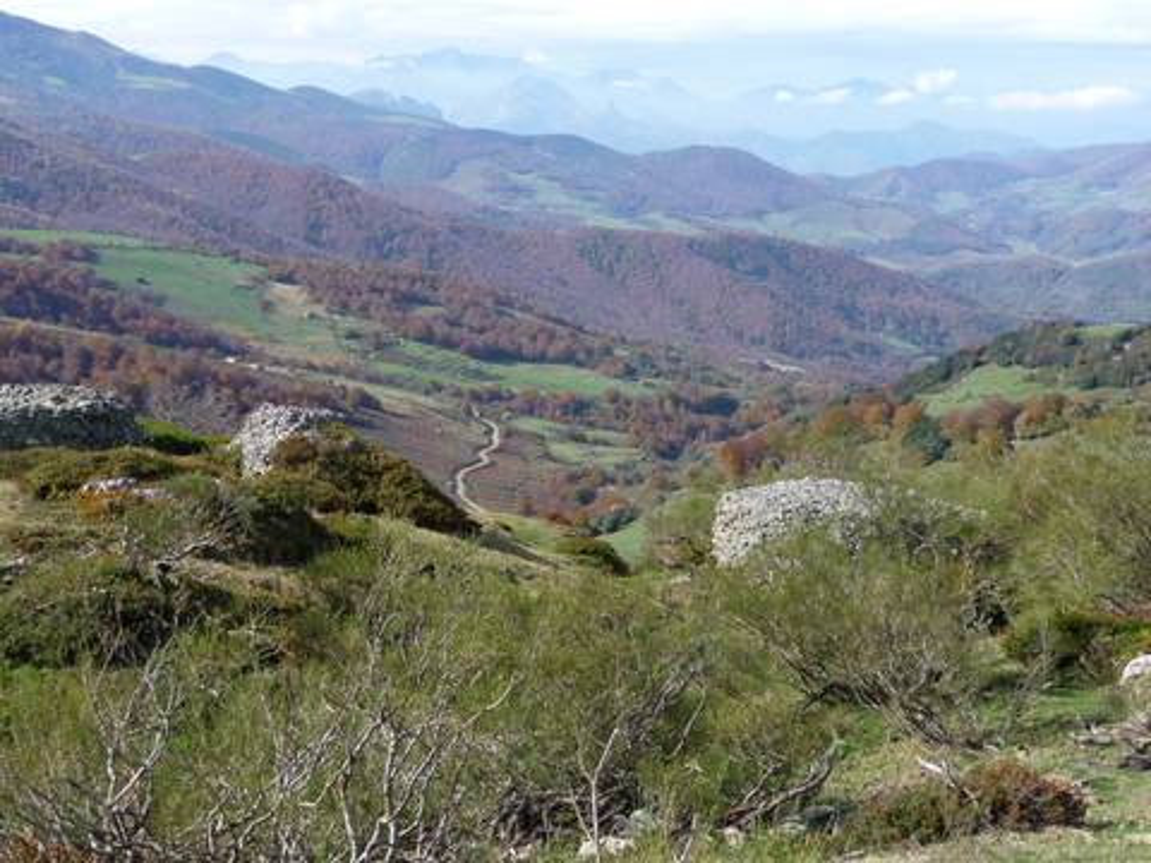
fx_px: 1829
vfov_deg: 26.6
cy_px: 432
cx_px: 576
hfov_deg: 34.9
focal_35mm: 55
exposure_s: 1/320
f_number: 4.3
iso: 100
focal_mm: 9.3
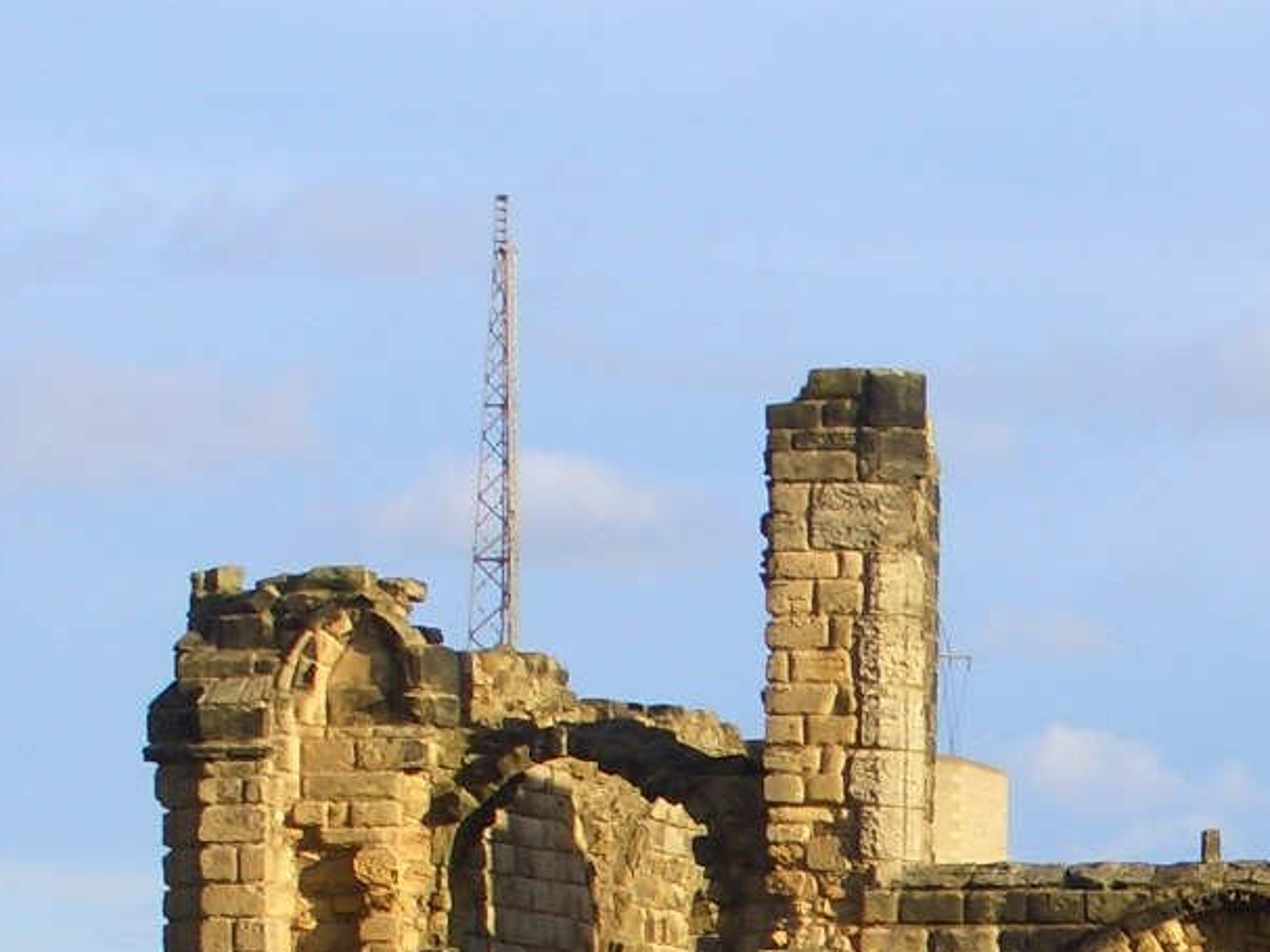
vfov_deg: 7.6
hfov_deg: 10.0
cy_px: 1130
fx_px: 7153
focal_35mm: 195
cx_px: 1525
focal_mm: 12.2
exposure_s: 1/125
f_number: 6.2
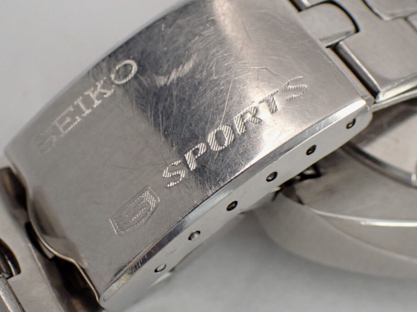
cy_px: 126
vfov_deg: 13.7
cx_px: 199
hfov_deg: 18.2
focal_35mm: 108
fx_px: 1301
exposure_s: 1/80
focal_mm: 14.62
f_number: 4.3
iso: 1000
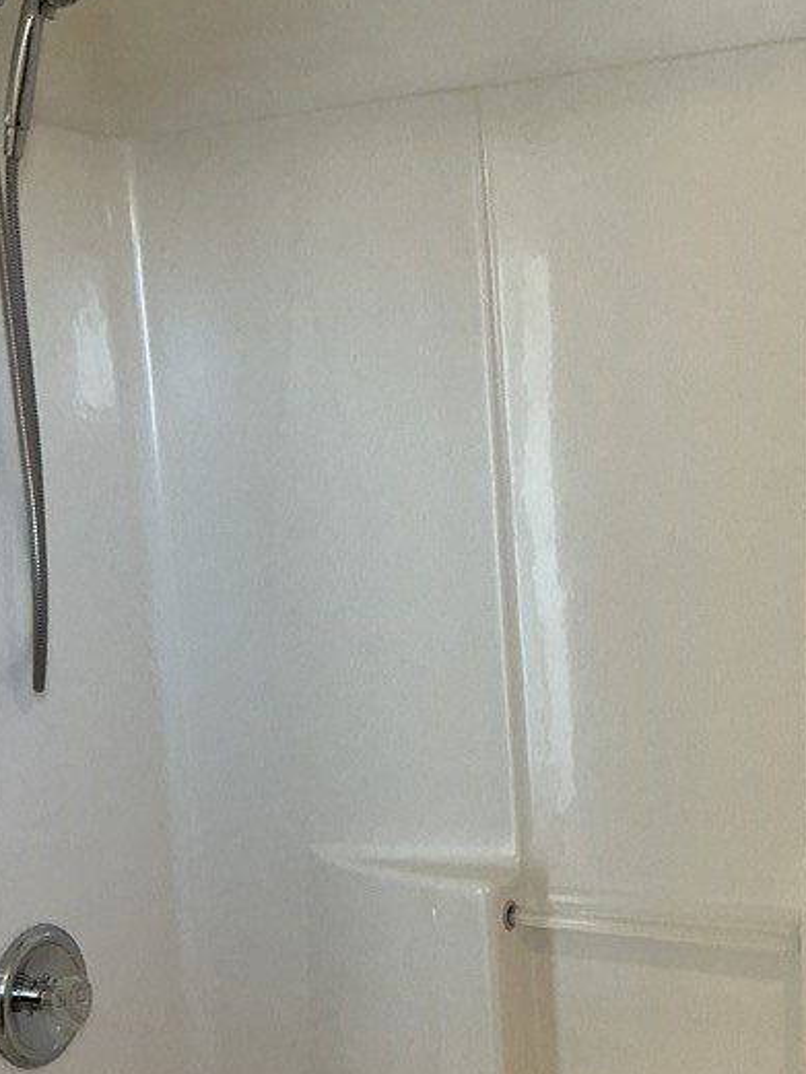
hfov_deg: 25.6
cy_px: 767
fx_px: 1769
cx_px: 480
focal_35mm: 57
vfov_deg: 33.3
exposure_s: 1/60
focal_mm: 3
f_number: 1.8
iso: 100
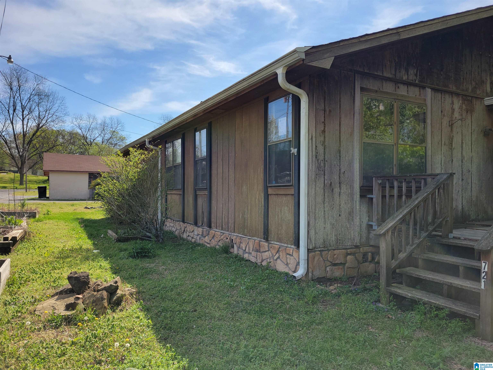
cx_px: 246
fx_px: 370
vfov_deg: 53.1
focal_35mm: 26
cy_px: 185
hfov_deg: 67.3
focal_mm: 5.4
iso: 40
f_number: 1.8
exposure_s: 1/2049
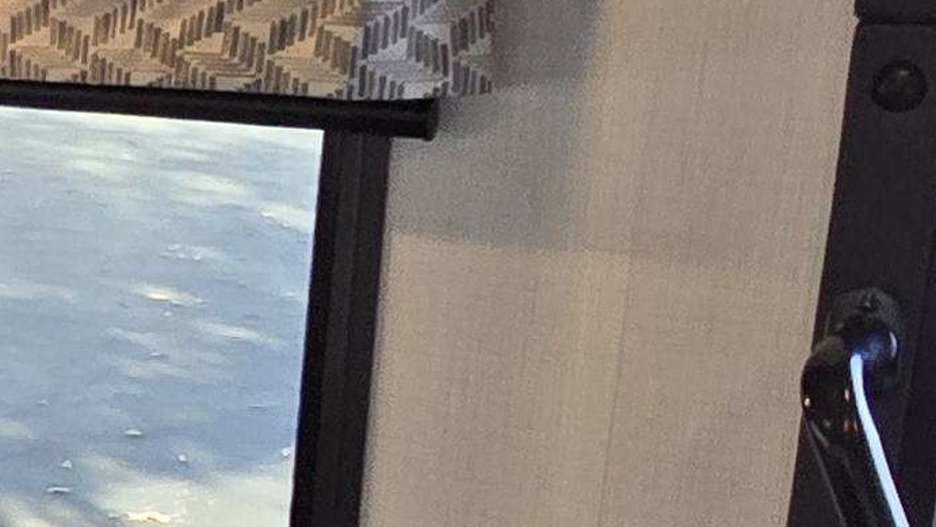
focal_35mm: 82
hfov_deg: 20.5
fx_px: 2036
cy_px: 410
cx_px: -610
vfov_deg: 14.7
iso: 100
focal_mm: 2.2
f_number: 2.2
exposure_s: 1/60
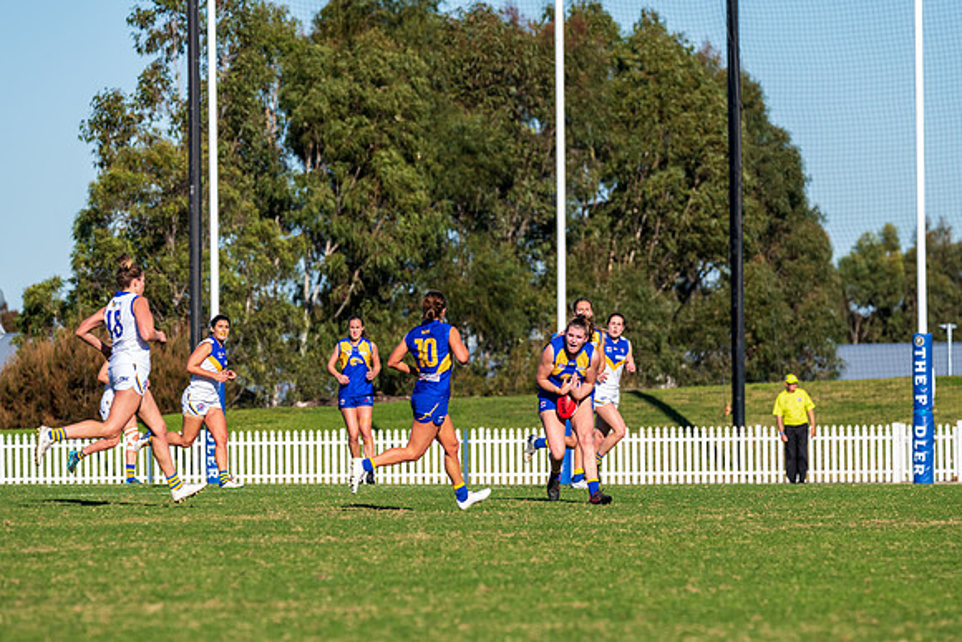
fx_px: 8673
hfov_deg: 6.3
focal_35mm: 324
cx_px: 485
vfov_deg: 4.2
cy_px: 324
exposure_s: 1/2000
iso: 800
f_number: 9
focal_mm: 320
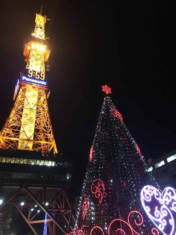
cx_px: 88
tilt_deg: +33.5
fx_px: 197
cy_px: 118
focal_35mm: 29
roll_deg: +3.1
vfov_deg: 61.7
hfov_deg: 48.2
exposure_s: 1/15
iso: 250
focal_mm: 4.15
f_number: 2.2
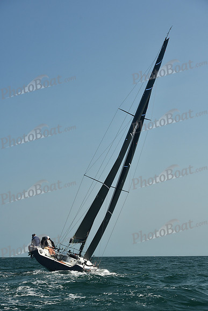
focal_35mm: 70
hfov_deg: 19.5
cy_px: 156
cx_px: 104
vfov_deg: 28.8
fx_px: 606
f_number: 6.3
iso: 320
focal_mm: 70
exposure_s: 1/640
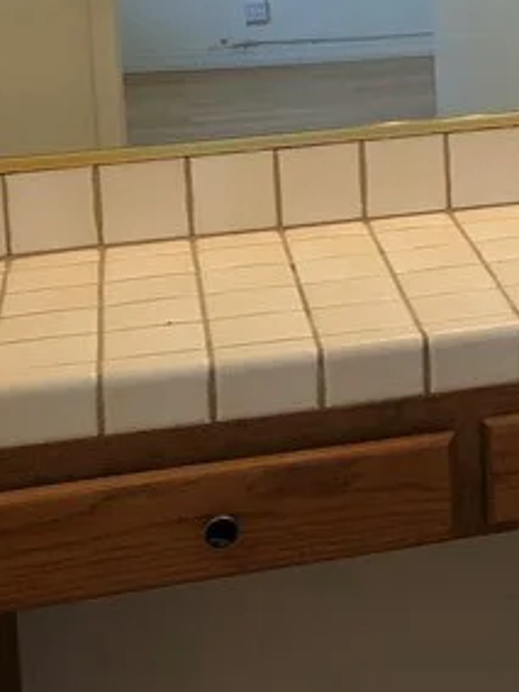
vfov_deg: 18.7
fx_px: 2019
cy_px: -71
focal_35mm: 101
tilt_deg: -5.2
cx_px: 916
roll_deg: +0.7
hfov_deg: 13.3
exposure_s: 1/17
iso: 40
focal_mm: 3.99
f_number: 1.8
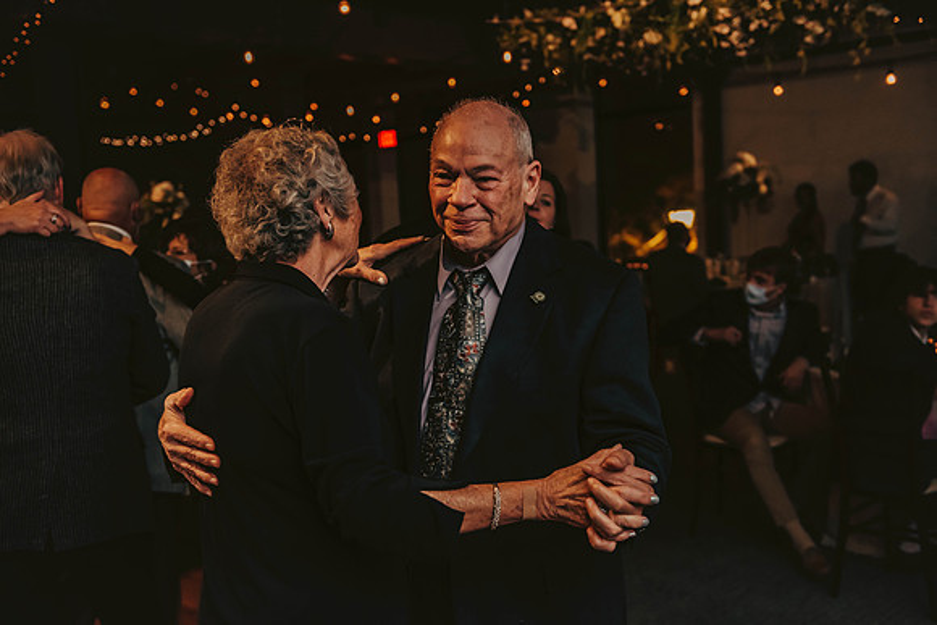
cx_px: 468
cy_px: 312
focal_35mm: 44
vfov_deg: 30.5
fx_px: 1145
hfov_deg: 44.5
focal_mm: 44
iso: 2000
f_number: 3.2
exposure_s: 1/200
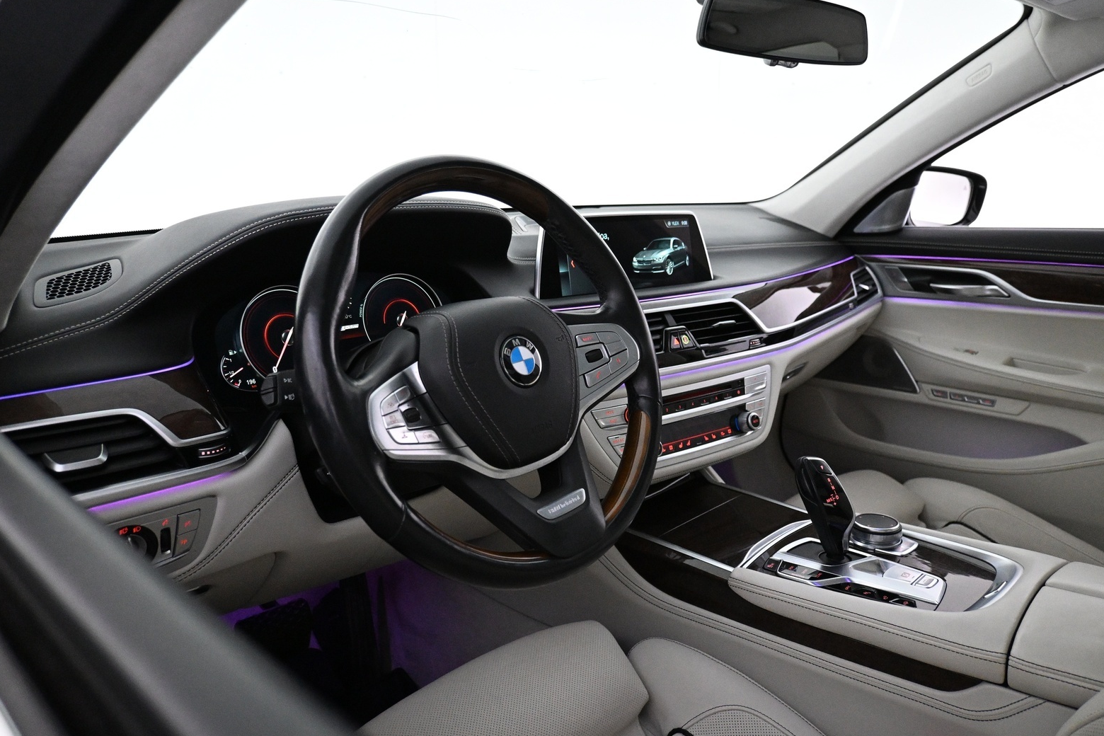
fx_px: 836
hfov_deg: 66.9
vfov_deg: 47.5
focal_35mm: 27
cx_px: 558
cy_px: 362
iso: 4000
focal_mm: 17.5
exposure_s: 1/100
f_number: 3.5
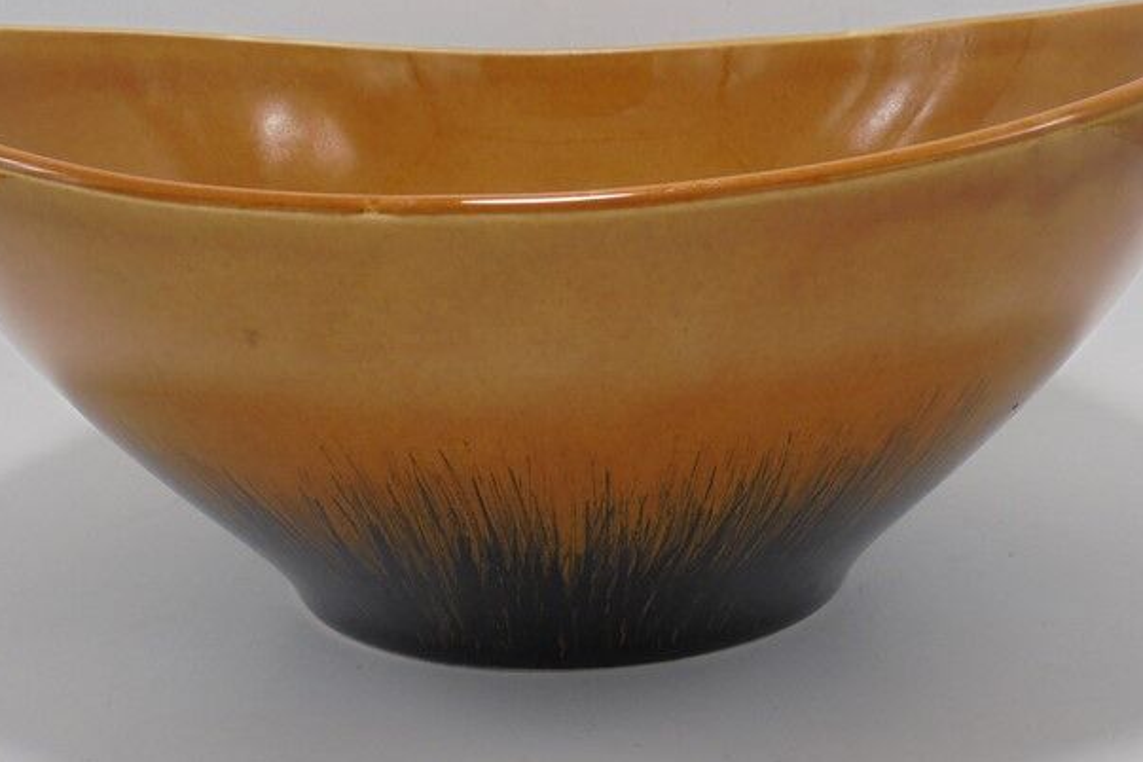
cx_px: 572
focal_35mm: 59
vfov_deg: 23.0
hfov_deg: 33.9
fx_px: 1873
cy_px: 318
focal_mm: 6.9
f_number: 4.2
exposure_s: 1/60
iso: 100
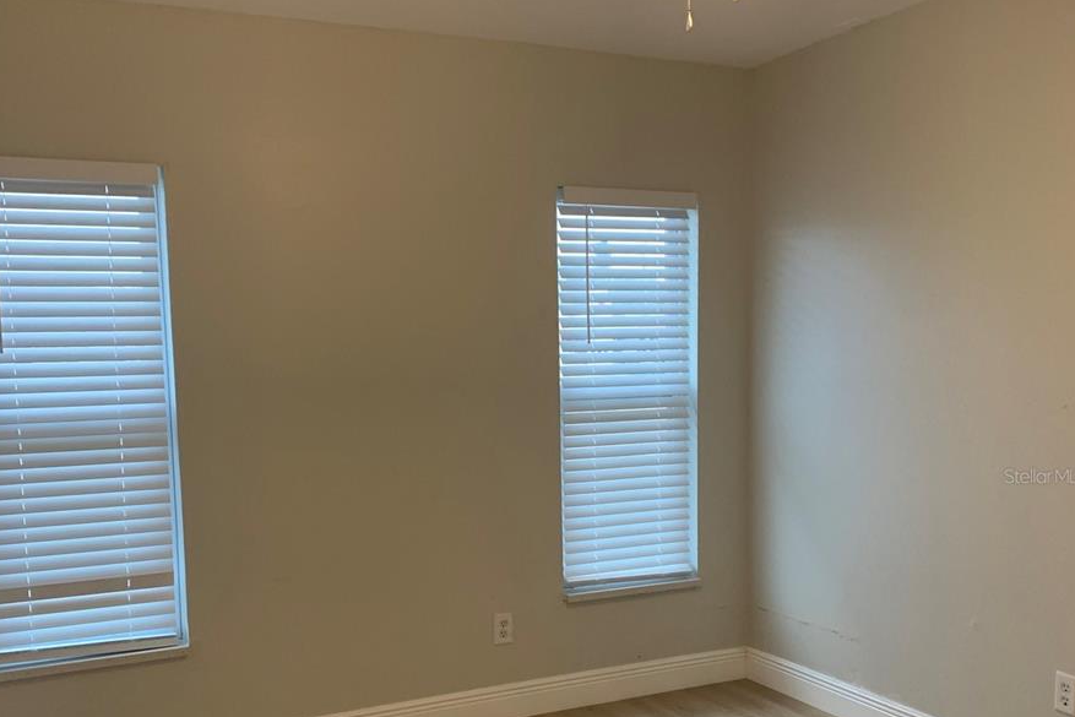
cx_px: 539
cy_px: 476
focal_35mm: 37
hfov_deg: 51.9
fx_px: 1105
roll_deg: +2.1
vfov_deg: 35.6
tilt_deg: -5.3
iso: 125
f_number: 1.8
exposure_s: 1/60
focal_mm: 4.25
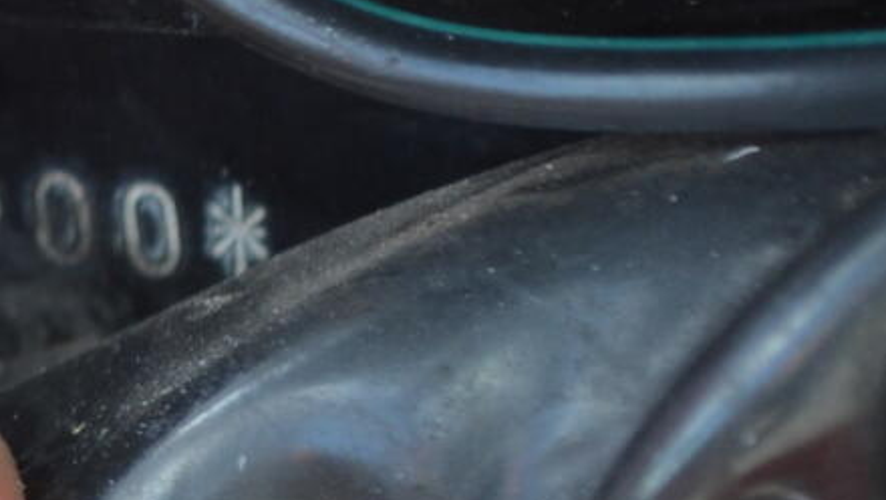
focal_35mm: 392
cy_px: 82
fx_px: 9223
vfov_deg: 3.1
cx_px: -791
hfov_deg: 5.4
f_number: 5.6
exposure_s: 1/100
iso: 400
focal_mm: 55
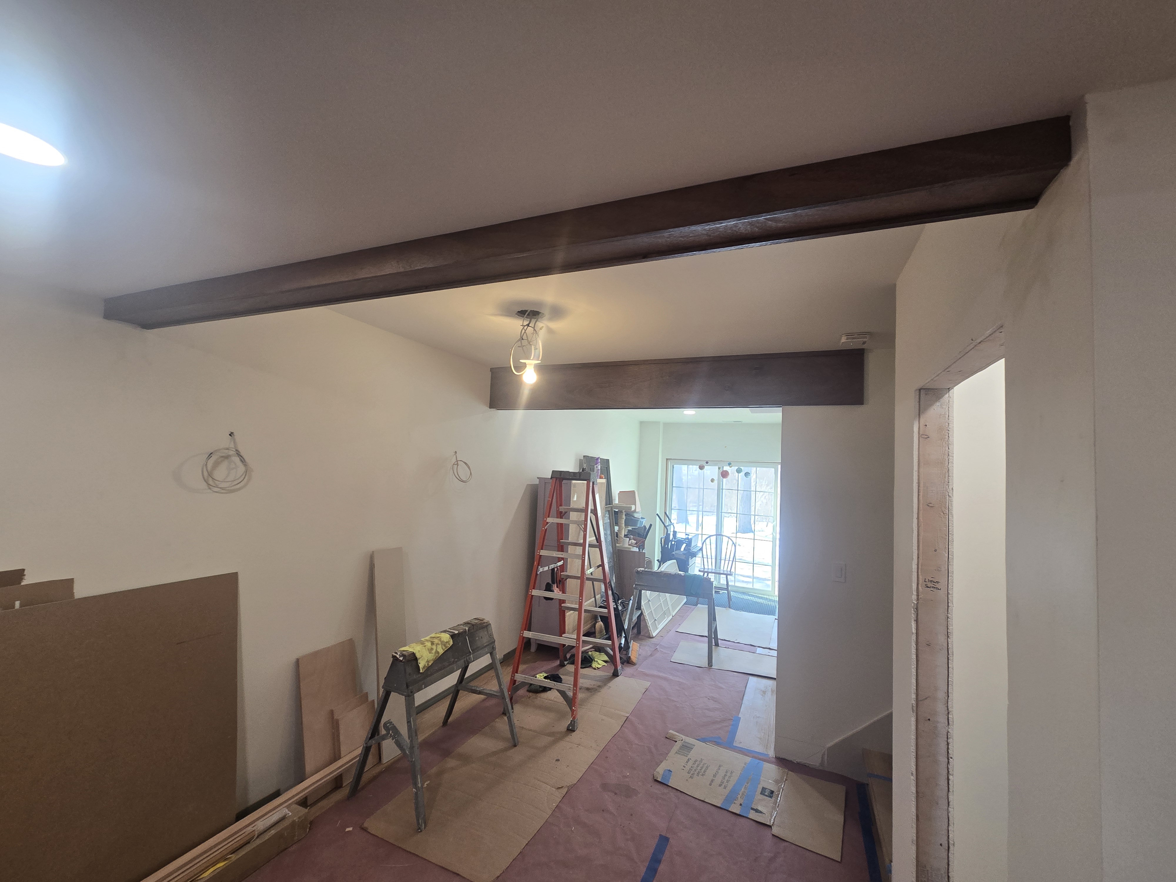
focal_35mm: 13
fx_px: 442
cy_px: 441
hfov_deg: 106.2
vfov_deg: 89.9
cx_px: 588
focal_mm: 2.2
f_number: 2.2
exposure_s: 1/60
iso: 125
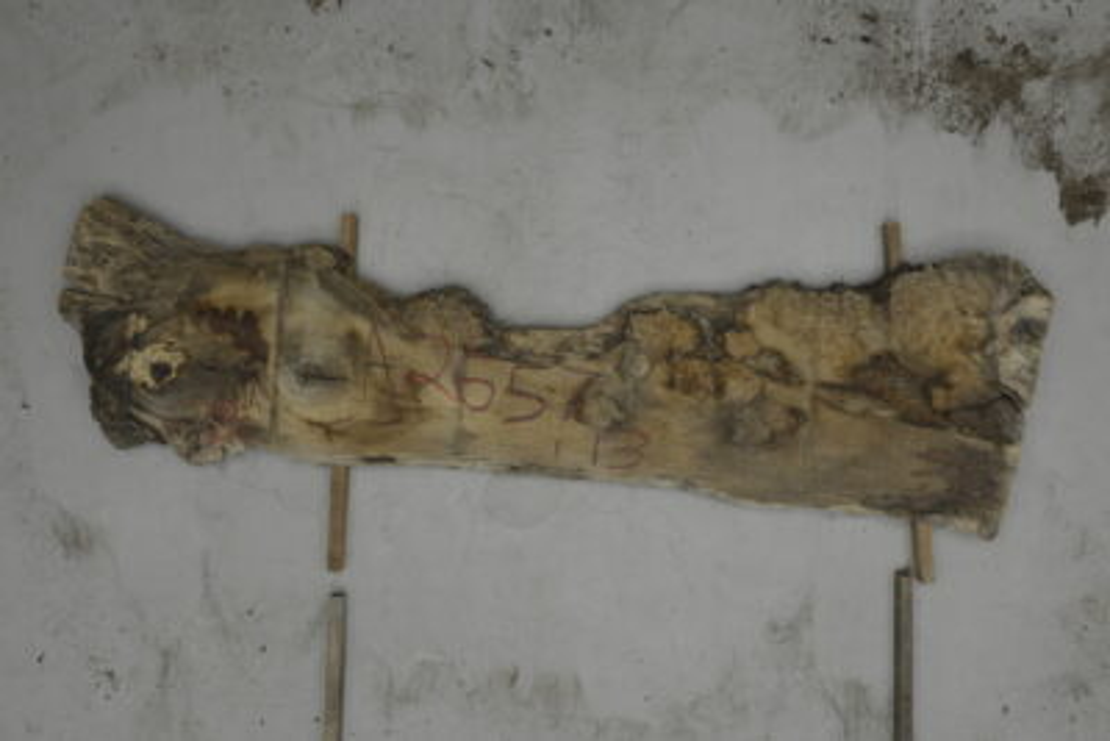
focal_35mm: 42
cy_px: 370
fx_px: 1295
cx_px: 555
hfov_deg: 46.4
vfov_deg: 31.9
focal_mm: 42
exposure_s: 1/100
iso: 2500
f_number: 10
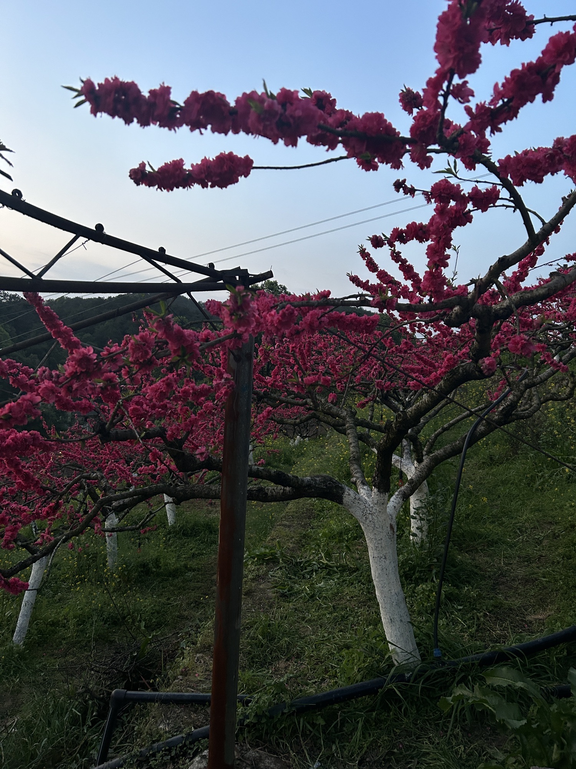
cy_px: 384
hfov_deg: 53.1
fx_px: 577
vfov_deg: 67.3
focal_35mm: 26
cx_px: 288
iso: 200
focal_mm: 5.7
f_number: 1.5
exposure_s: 1/60
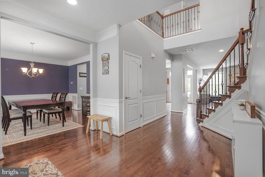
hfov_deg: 96.7
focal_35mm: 16
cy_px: 88
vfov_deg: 73.7
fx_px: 118
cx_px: 132
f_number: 8
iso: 800
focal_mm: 16
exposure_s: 1/4
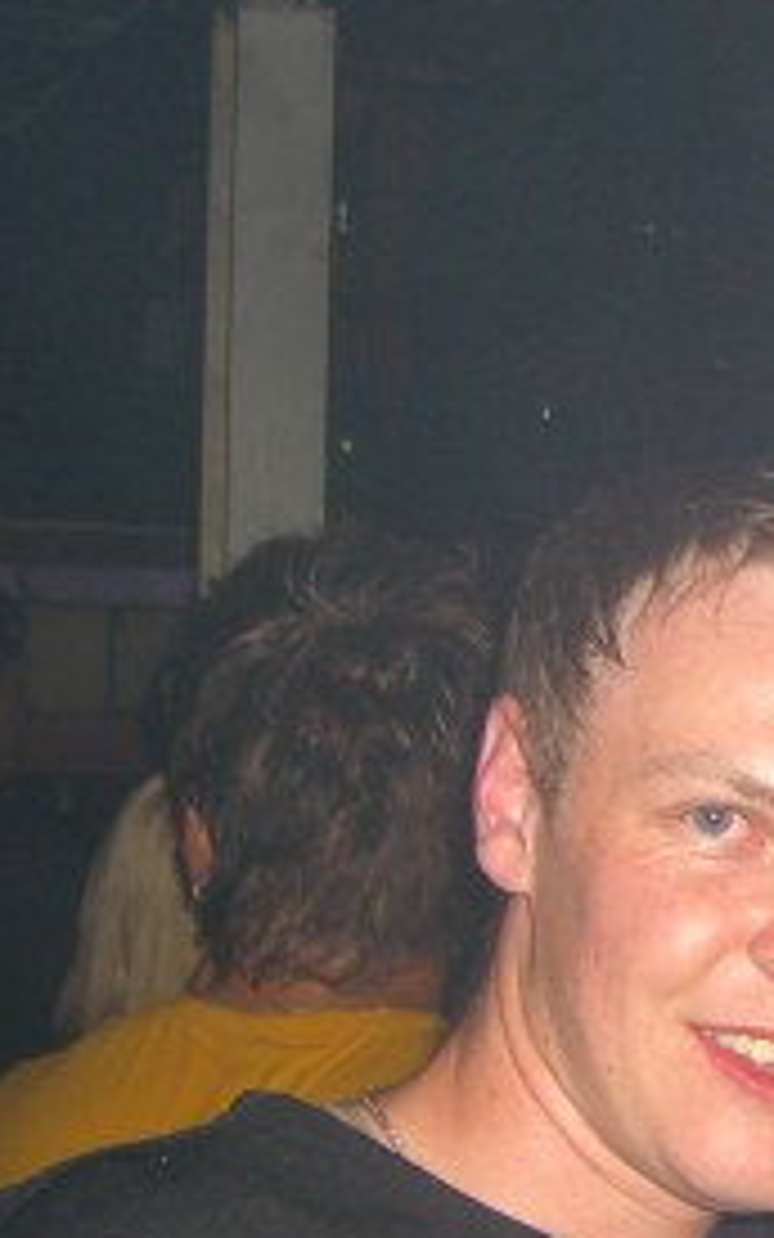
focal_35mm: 88
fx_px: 2968
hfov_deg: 13.8
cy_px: 873
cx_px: 1238
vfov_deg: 23.4
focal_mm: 7.9
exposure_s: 1/60
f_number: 2.8
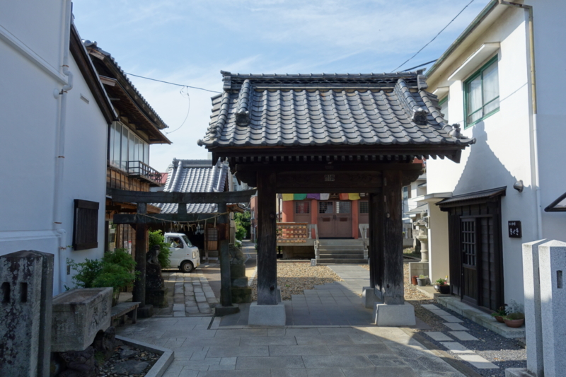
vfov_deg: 46.4
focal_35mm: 28
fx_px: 440
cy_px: 188
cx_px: 283
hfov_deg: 65.5
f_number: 5.6
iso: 125
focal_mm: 10.4
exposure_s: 1/320
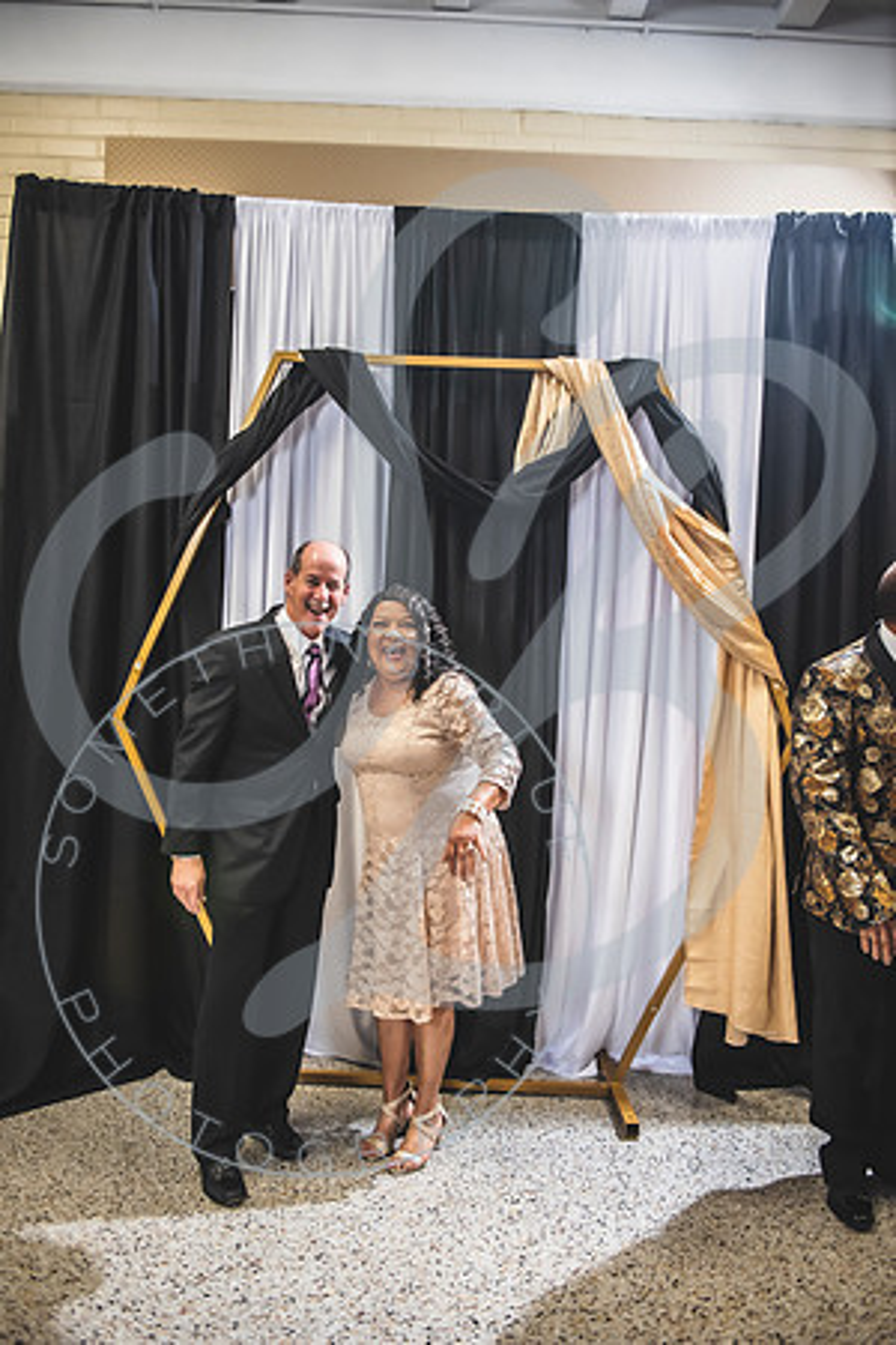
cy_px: 672
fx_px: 1083
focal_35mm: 29
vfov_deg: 63.7
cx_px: 448
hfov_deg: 45.0
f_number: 2.8
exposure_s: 1/250
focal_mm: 29
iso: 1600
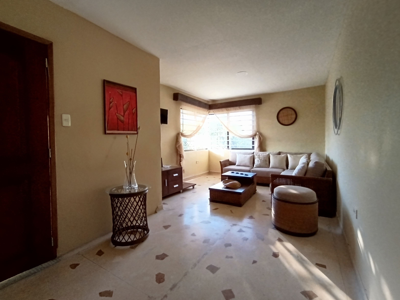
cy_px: 150
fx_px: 185
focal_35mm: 16
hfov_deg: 94.5
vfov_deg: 78.1
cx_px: 200
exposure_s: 1/40
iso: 400
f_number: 2.2
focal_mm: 1.65
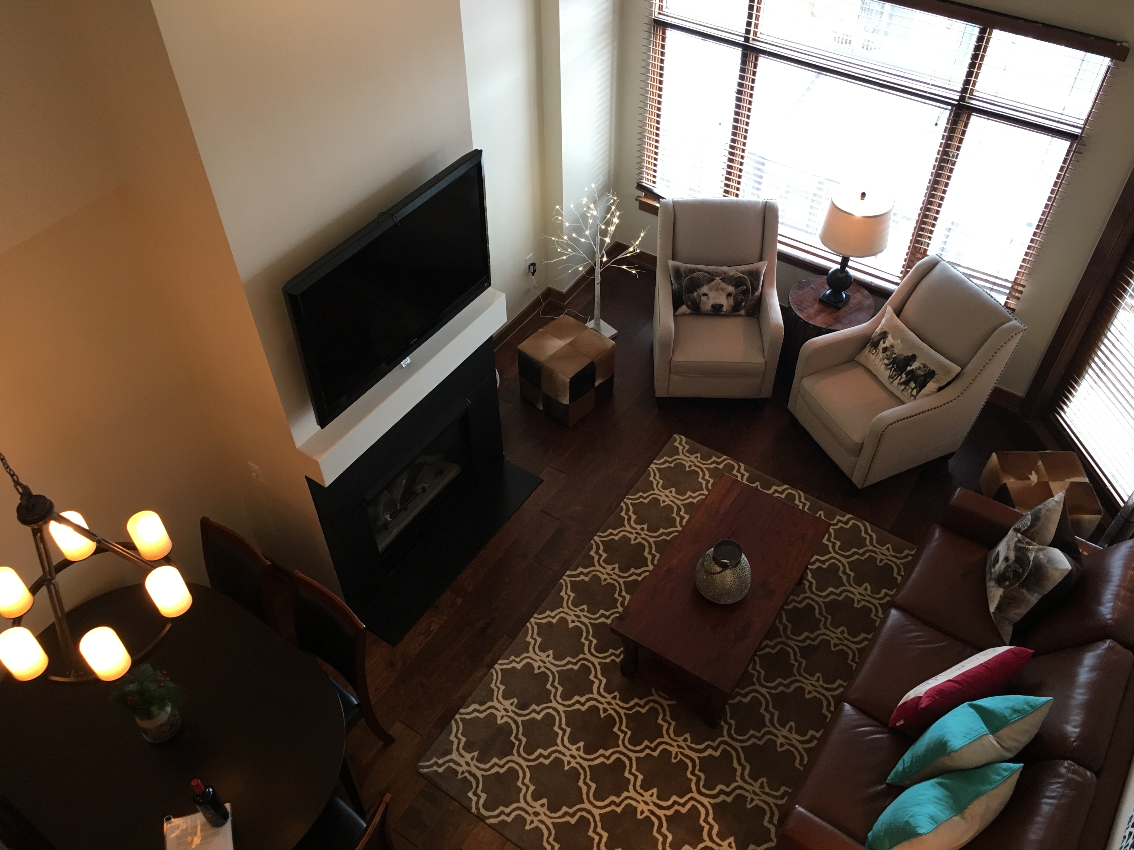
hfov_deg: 61.7
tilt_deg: -47.7
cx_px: 567
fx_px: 950
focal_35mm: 29
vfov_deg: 48.2
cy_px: 425
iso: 100
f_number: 2.2
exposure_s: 1/30
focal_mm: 4.15
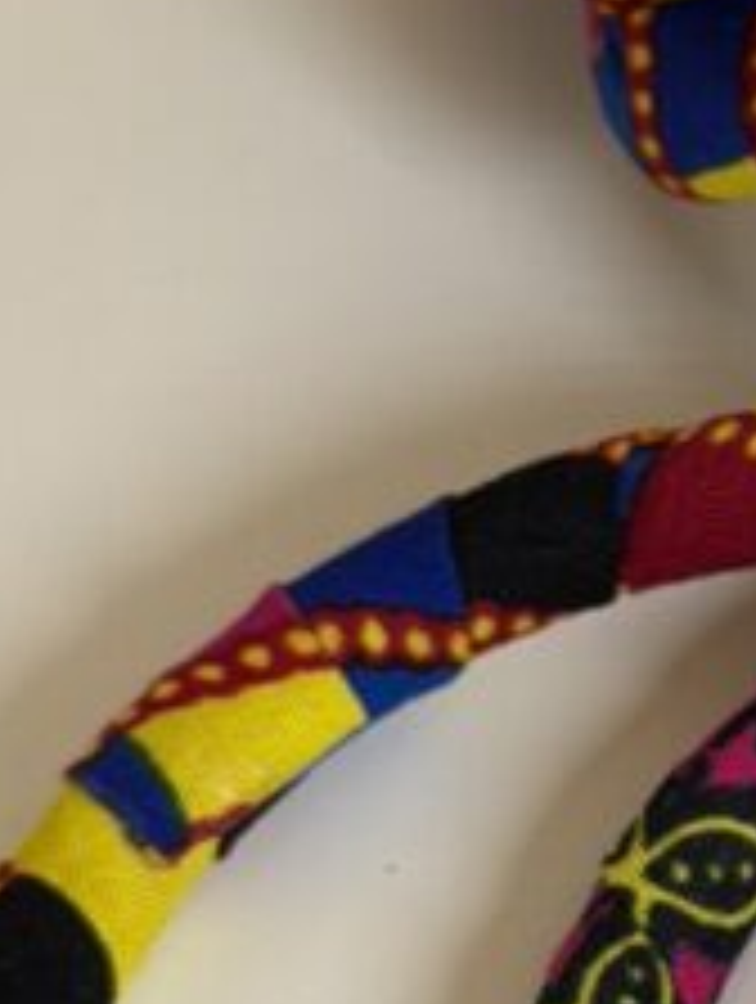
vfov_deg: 9.0
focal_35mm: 220
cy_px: 590
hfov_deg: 6.5
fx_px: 6388
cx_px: 1642
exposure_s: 1/233
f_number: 1.78
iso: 64
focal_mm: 6.76
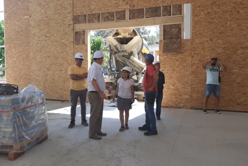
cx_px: 127
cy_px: 79
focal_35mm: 28
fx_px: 193
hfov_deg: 65.5
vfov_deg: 46.4
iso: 40
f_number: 1.7
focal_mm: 3.93
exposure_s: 1/539
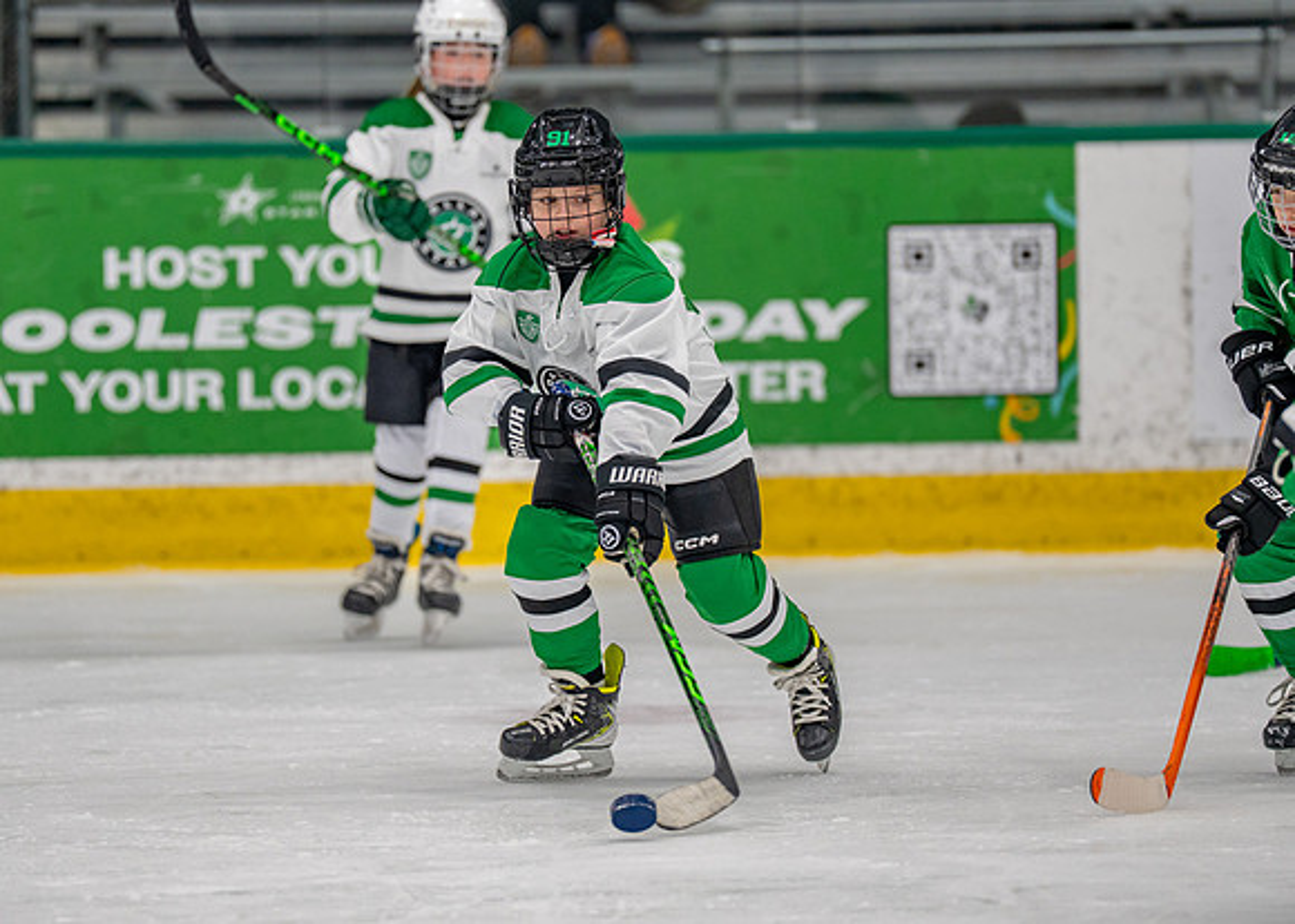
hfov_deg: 7.0
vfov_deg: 5.0
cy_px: 396
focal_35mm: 288
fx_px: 10582
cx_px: 615
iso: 800
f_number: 2.8
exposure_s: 1/1250
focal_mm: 200
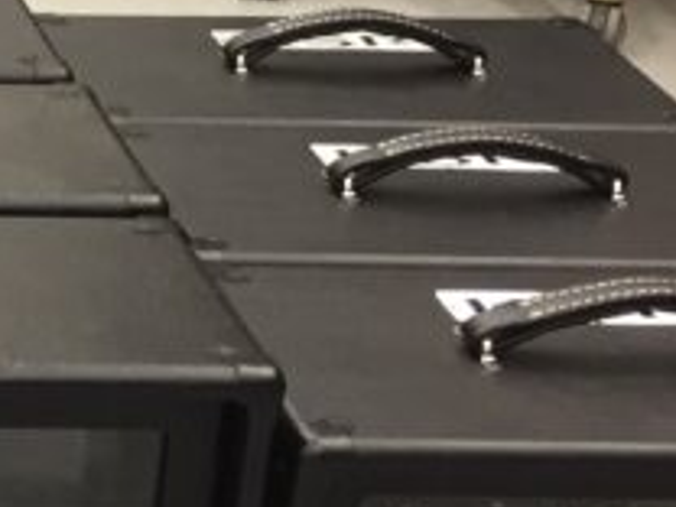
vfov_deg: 10.4
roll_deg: -1.3
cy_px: 367
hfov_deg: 12.5
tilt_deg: -23.8
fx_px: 2793
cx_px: -559
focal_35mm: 143
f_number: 2.2
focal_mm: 4.15
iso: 64
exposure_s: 1/30
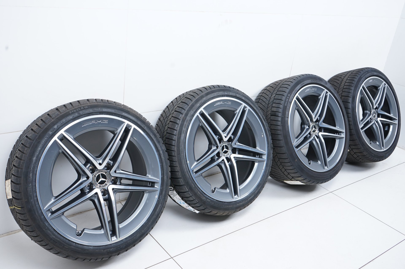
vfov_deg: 37.8
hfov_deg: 54.5
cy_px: 134
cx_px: 202
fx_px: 393
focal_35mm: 35
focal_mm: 35
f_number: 7.1
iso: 250
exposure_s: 1/125
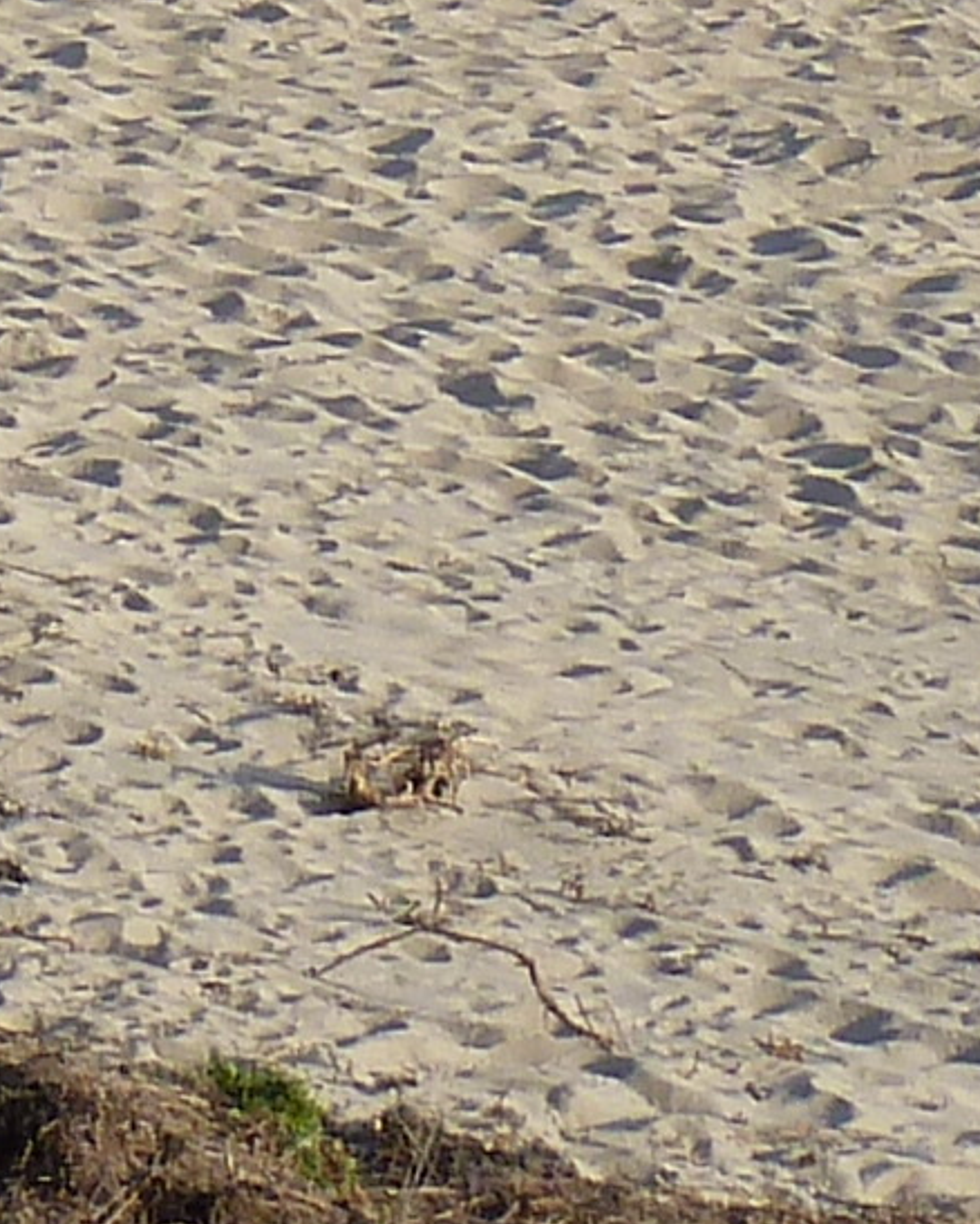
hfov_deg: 4.8
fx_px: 11378
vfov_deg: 5.9
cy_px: -1940
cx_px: -1392
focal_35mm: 314
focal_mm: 7.3
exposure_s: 1/400
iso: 80
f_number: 4
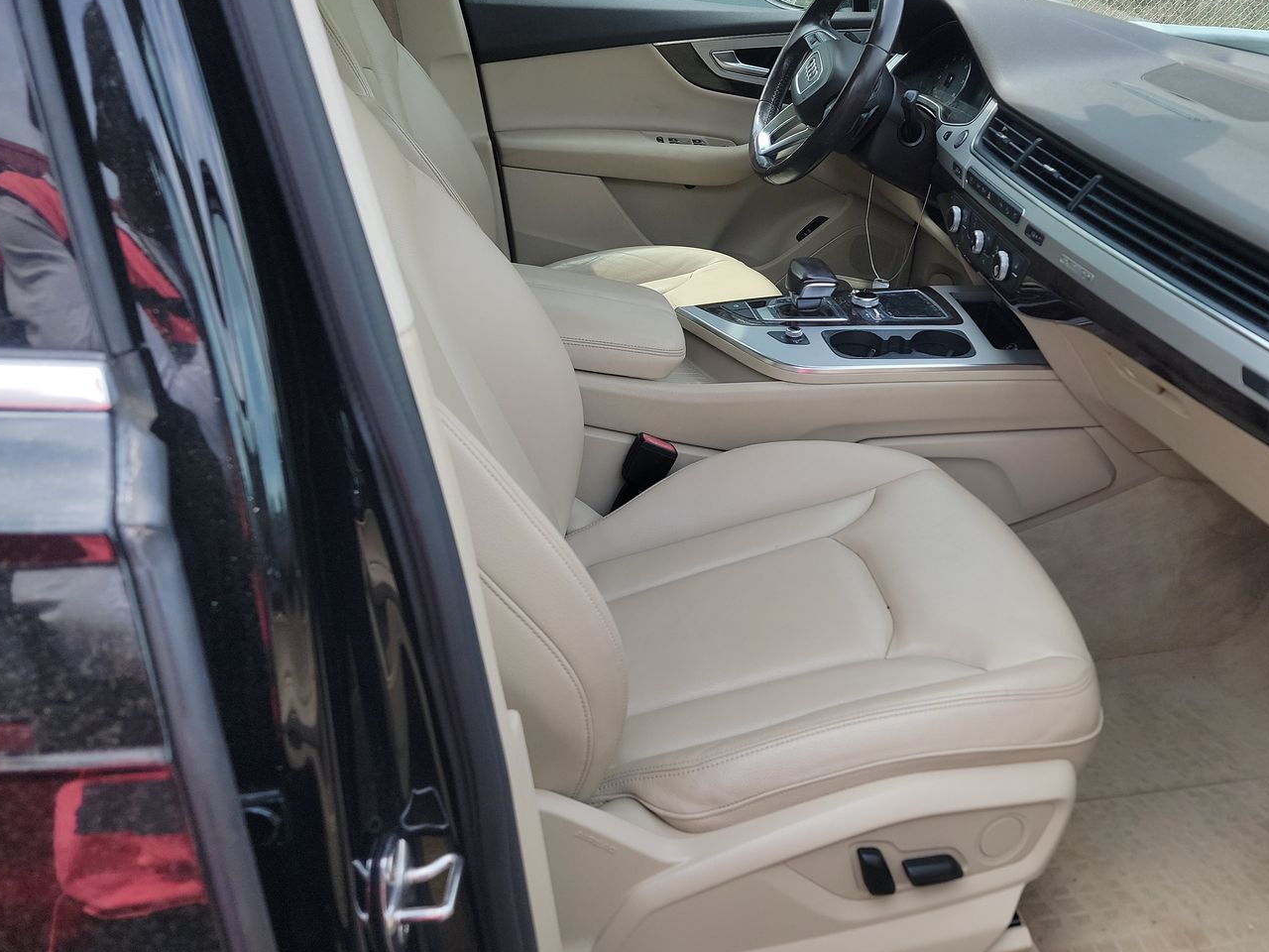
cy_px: 391
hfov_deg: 59.4
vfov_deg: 46.6
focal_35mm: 30
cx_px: 765
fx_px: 1100
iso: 50
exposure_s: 1/145
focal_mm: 6.7
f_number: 1.8
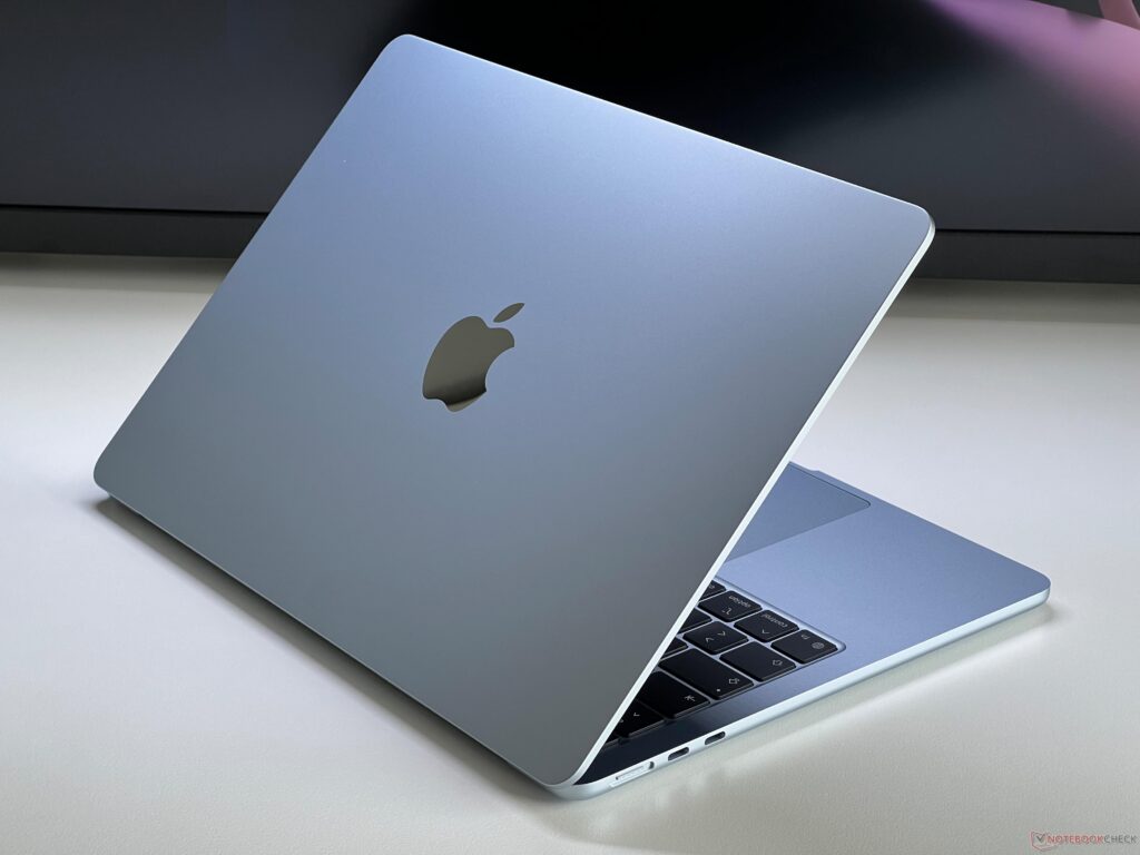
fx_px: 2536
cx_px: 570
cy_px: 428
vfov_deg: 19.1
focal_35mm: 77
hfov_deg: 25.3
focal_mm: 9
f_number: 2.8
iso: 100
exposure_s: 1/99
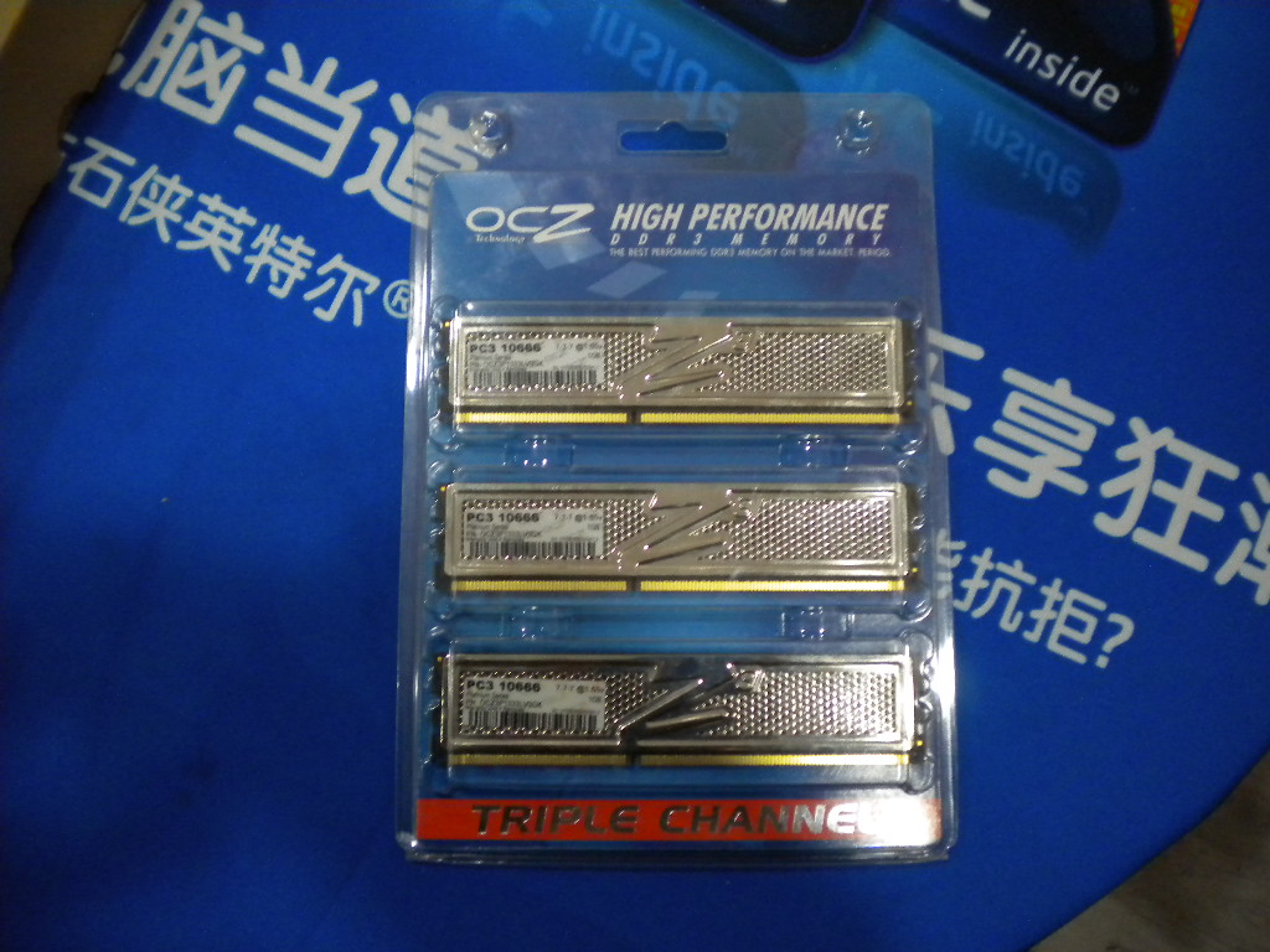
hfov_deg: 52.6
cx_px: 635
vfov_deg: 40.7
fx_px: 1284
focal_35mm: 35
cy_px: 476
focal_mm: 6.3
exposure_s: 1/29.1
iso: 400
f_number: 3.1
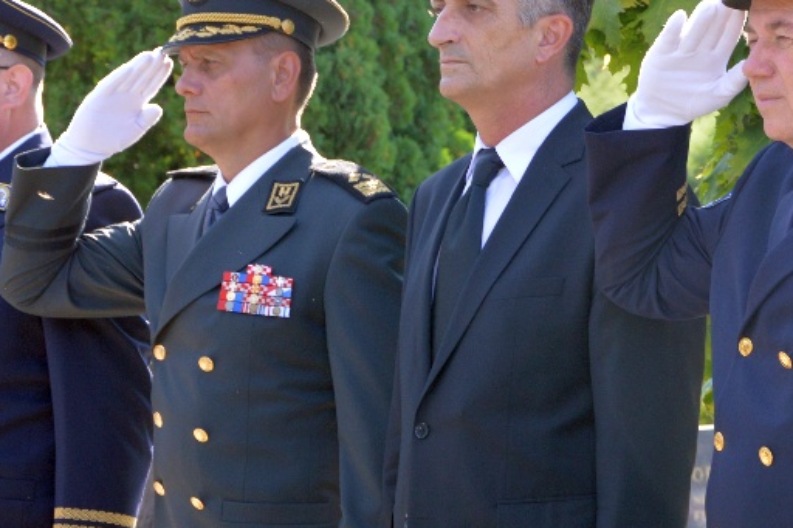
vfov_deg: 8.7
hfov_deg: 13.0
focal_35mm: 158
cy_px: 271
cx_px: 511
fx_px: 3483
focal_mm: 45
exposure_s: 1/125
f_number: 5.6
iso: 220
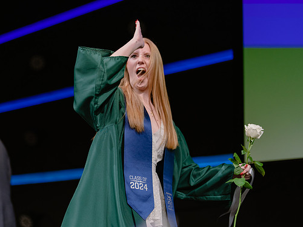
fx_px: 613
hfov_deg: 27.7
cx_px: 116
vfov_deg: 21.0
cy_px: 114
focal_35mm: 70
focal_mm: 50
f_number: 1.2
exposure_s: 1/320
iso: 640
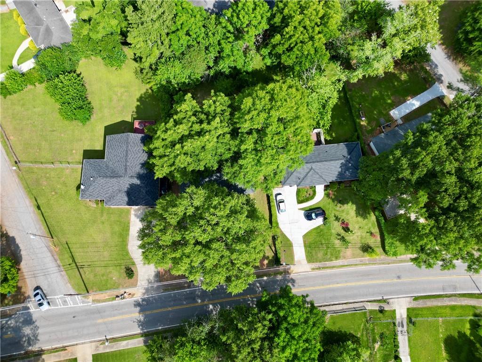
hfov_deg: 71.6
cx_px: 241
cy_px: 181
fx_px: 334
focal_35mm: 24
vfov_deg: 56.8
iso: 110
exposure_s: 1/1500
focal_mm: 6.72
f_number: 1.7
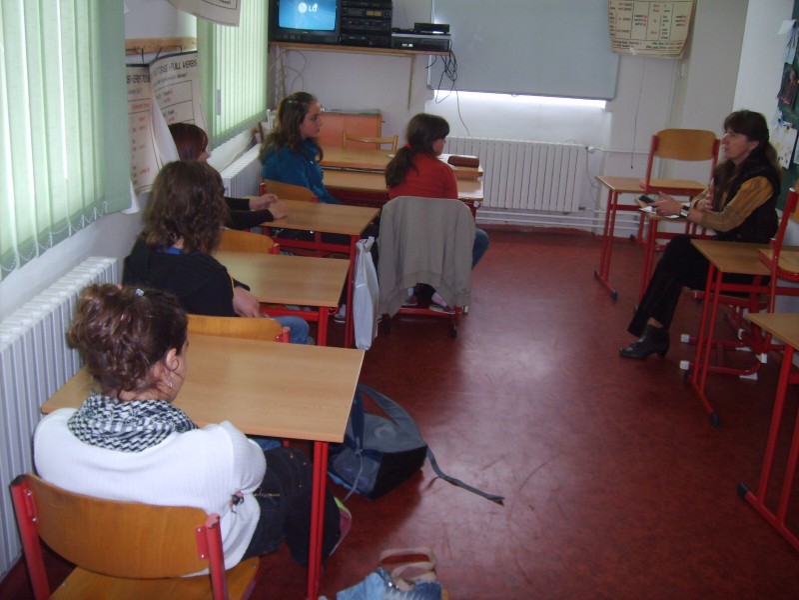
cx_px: 400
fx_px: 808
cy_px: 300
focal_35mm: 35
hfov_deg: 52.6
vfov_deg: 40.7
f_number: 2.8
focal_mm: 5.8
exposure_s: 1/45
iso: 100
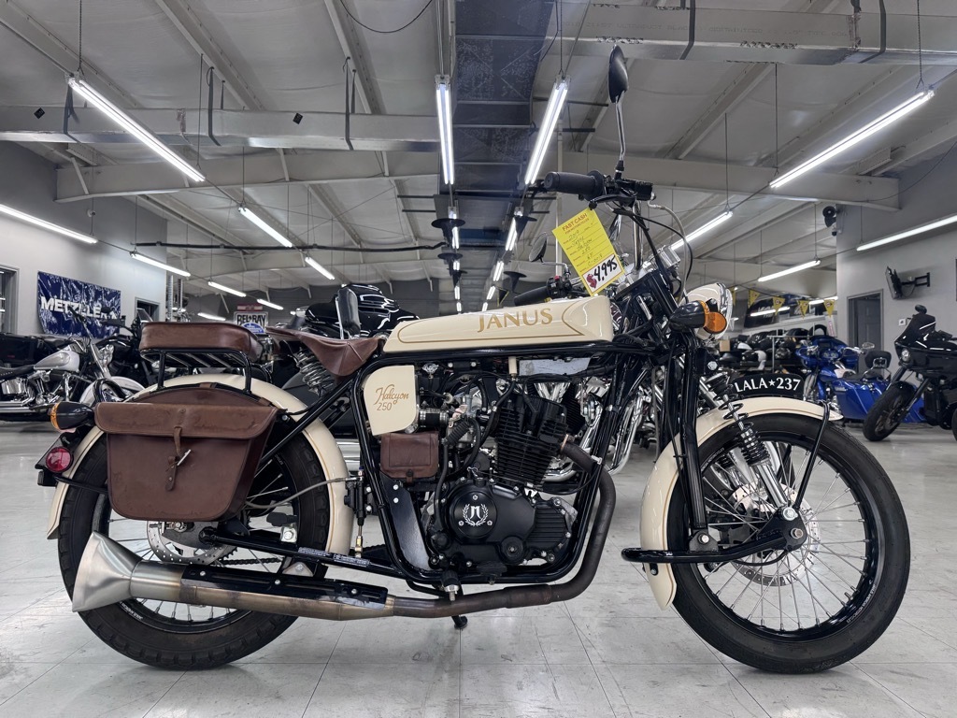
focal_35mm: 24
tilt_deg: +1.3
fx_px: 664
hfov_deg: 71.6
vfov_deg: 56.8
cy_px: 359
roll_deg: -0.5
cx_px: 478
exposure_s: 1/120
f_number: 1.78
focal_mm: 6.76
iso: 160
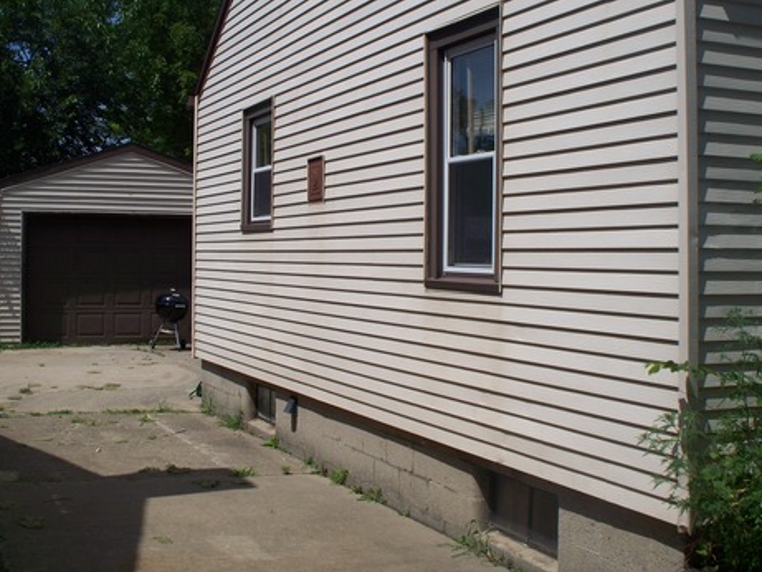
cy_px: 213
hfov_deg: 38.1
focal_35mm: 50
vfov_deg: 29.0
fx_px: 1101
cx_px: 336
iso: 64
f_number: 5
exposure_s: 1/800
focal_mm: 7.54
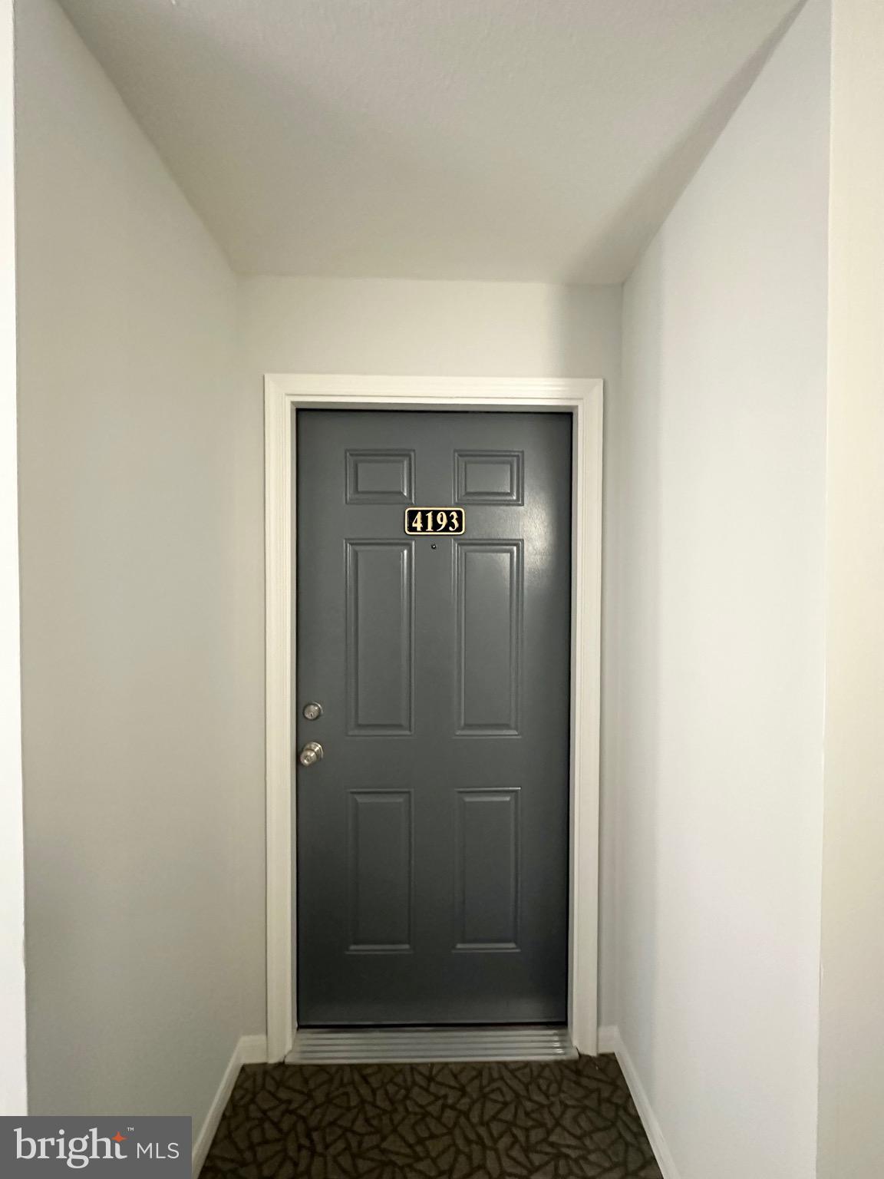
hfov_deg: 85.7
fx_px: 477
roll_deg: -0.2
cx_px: 442
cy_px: 590
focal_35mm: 14
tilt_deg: -0.5
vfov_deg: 102.1
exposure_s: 1/40
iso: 1250
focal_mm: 2.22
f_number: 2.2
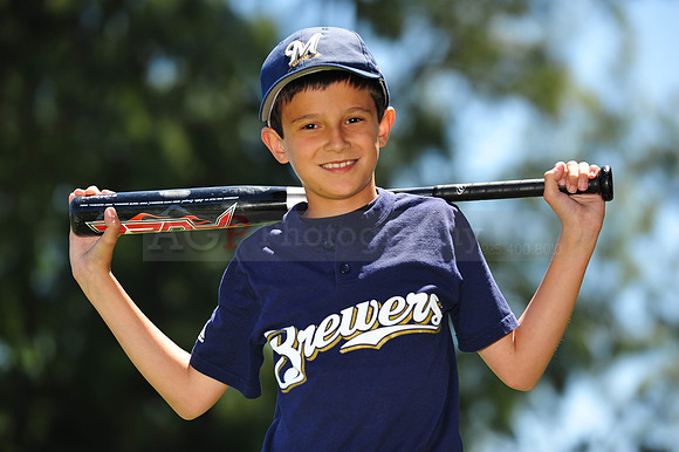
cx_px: 340
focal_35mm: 185
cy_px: 226
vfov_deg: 7.4
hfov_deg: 11.1
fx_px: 3487
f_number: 4
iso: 200
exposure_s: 1/640
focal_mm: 185
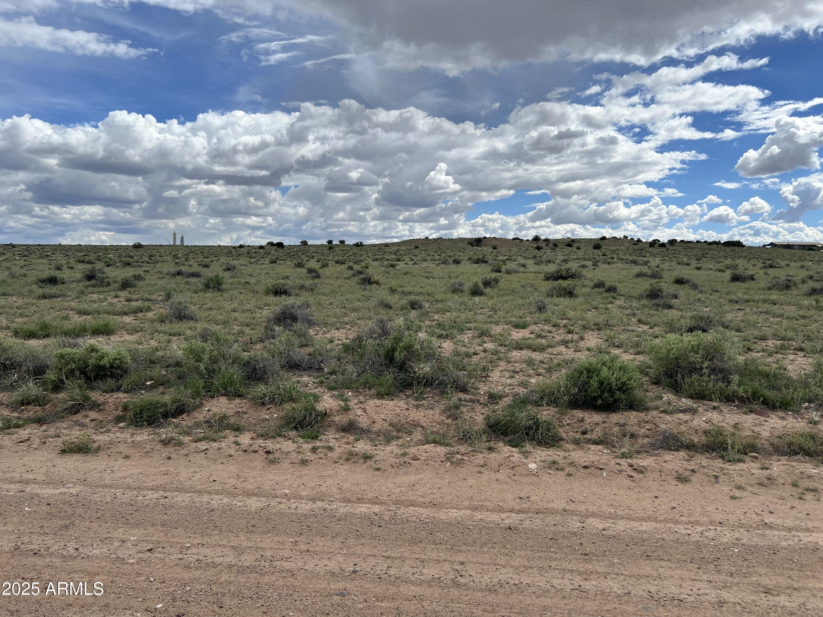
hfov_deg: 67.3
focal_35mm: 26
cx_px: 412
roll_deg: -0.8
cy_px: 308
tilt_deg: -4.2
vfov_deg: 53.1
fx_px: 618
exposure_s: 1/5882
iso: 50
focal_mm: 5.7
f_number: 1.5
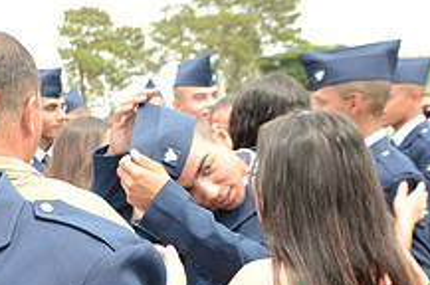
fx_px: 1145
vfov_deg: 14.0
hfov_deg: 19.7
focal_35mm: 96
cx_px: -117
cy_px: 281
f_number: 6.3
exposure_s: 1/250
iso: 320
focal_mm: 24
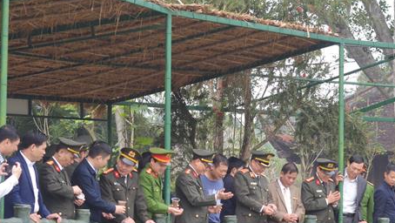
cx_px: 241
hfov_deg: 15.5
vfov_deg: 8.8
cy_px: 207
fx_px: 1446
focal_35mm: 138
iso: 500
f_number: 6.3
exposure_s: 1/160
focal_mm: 50
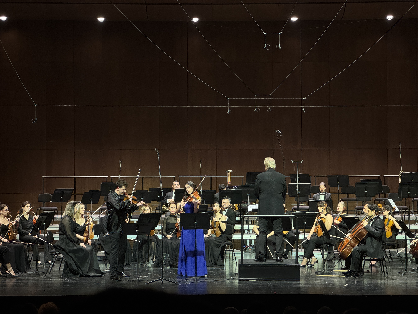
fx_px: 930
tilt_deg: +1.8
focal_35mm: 77
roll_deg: +0.2
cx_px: 209
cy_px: 157
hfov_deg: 25.3
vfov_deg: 19.1
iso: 320
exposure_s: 1/50
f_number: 2.8
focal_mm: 9
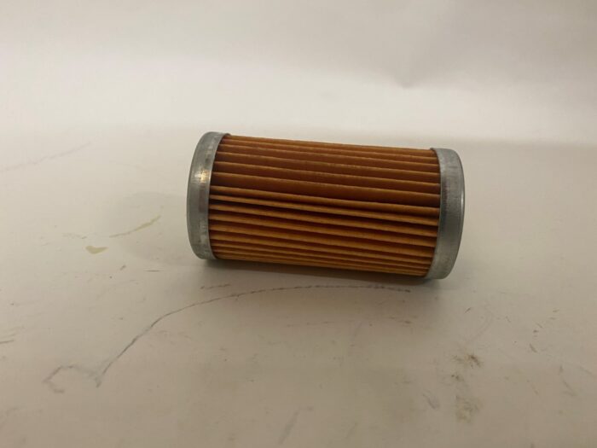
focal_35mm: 26
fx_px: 448
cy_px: 224
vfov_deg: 53.1
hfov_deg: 67.3
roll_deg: -2.2
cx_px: 298
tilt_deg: -30.8
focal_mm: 4.25
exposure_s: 1/50
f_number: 1.8
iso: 200
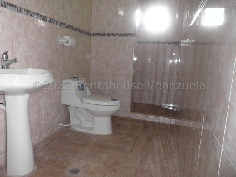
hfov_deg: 69.4
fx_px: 171
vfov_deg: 54.9
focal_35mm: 25
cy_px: 85
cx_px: 119
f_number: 3.3
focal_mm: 4.3
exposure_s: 1/30
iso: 160
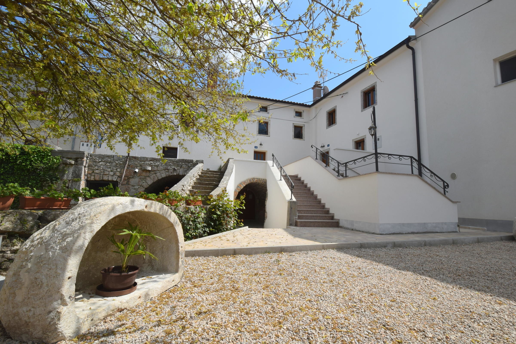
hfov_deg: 100.4
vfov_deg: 77.3
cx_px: 258
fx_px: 215
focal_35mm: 15
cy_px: 172
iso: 200
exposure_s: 1/400
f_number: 10
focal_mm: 10
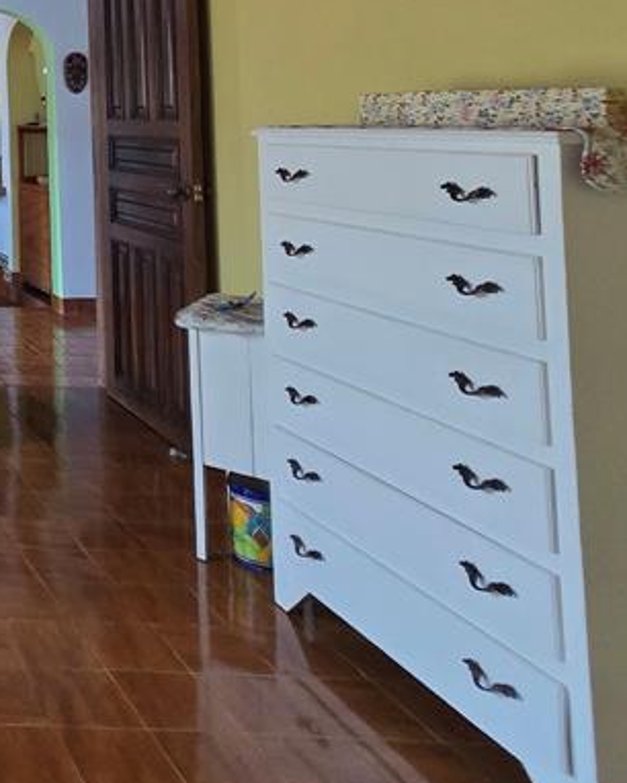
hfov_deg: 27.5
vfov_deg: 46.9
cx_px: -338
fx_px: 788
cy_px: 59
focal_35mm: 34
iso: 200
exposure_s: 1/60
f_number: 2.2
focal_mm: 2.2
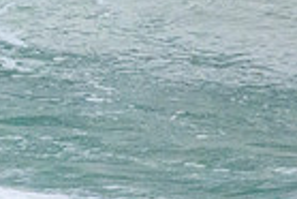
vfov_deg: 0.3
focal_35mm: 4589
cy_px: -235
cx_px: -378
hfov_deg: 0.4
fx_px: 37898
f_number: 11
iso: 4000
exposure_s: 1/2000
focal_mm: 800
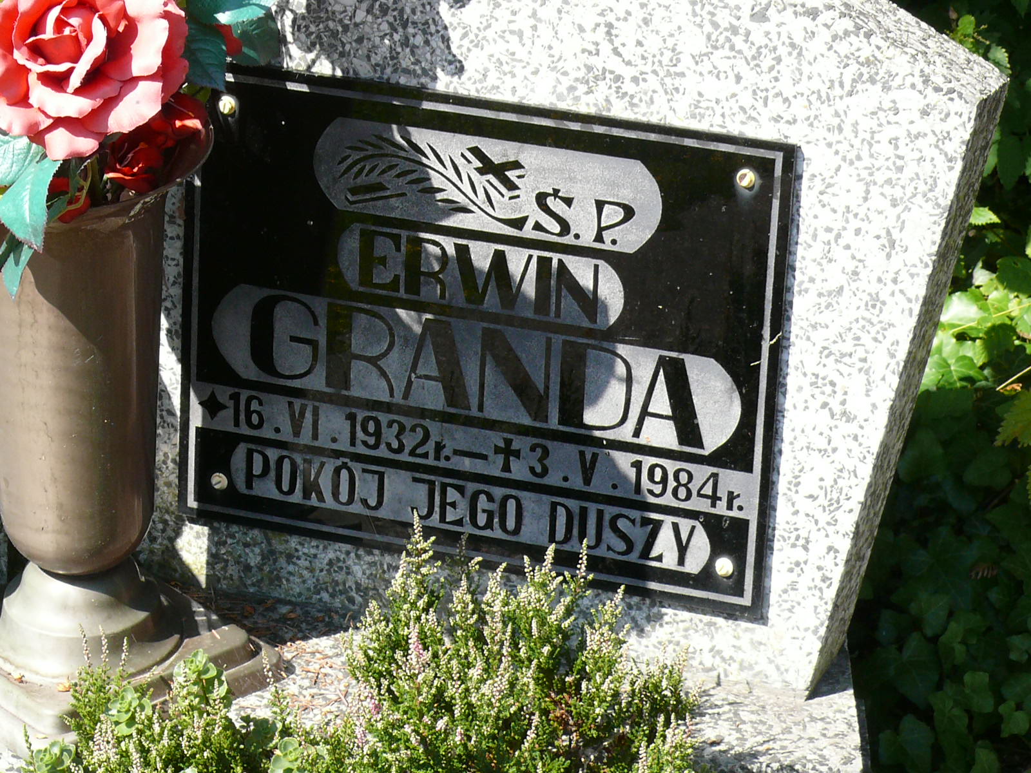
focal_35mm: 141
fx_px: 4200
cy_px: 386
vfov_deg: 10.5
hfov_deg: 14.0
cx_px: 516
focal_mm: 16.7
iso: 100
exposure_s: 1/200
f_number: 5
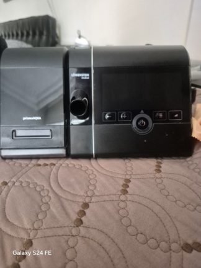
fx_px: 178
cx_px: 100
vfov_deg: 73.9
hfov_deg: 58.9
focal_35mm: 23
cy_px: 134
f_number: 1.8
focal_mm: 5.4
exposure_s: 1/100
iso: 1600
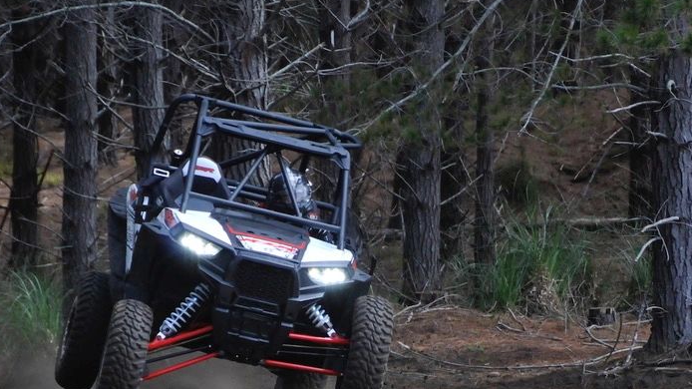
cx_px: 485
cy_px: 369
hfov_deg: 7.1
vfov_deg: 4.0
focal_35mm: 304
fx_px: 5576
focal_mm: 105
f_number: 5.6
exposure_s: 1/2000
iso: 800
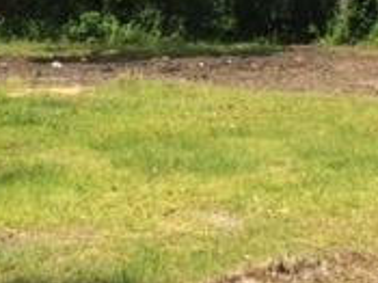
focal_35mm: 110
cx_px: 283
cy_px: -93
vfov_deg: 13.0
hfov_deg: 17.8
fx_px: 1200
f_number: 2.2
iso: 40
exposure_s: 1/1642
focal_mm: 4.12
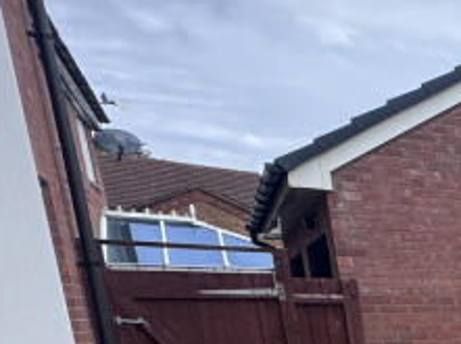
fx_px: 864
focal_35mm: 65
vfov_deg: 19.8
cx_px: 1039
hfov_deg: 16.5
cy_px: 505
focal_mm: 2.22
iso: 40
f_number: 2.2
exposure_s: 1/687
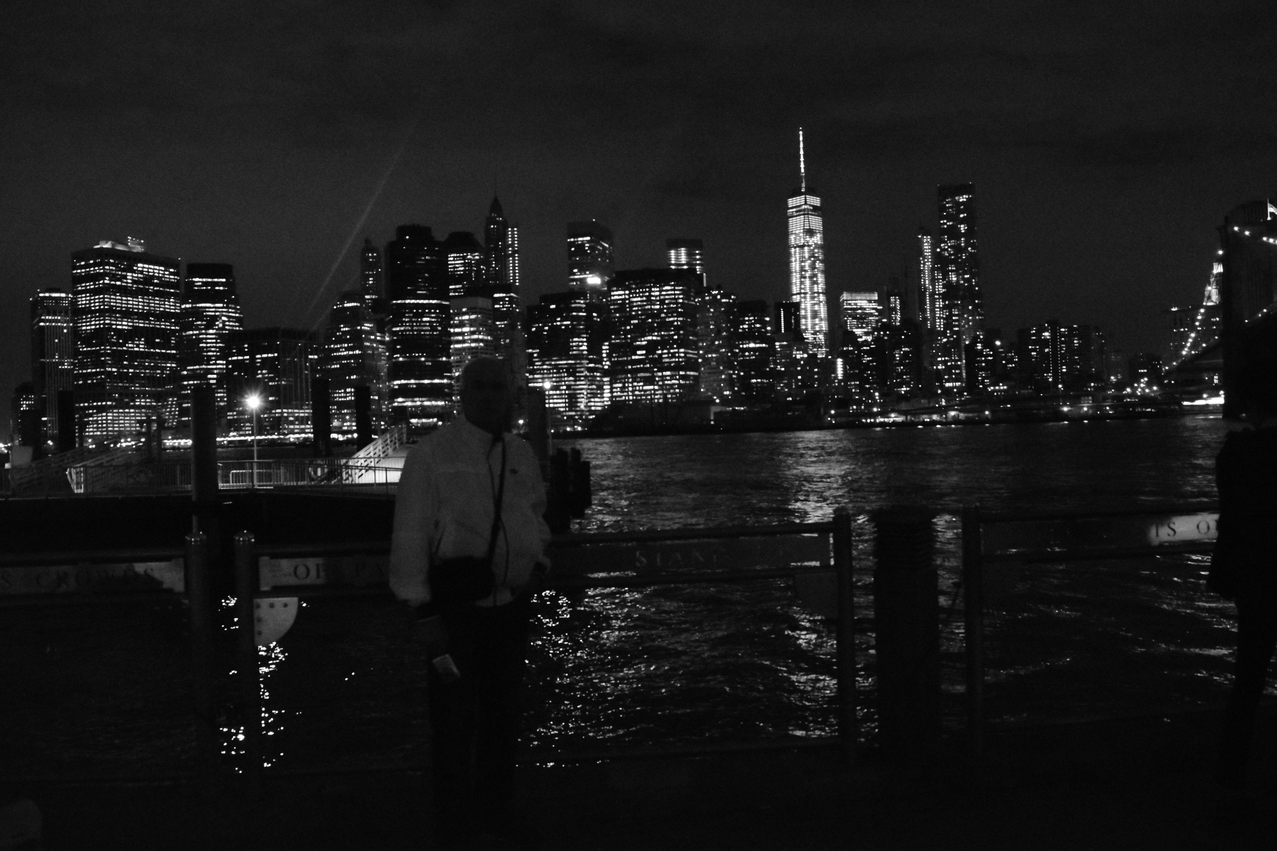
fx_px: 958
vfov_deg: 47.9
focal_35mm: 27
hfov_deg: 67.4
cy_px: 426
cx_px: 638
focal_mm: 18
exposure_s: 1/30
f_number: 5.6
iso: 12800
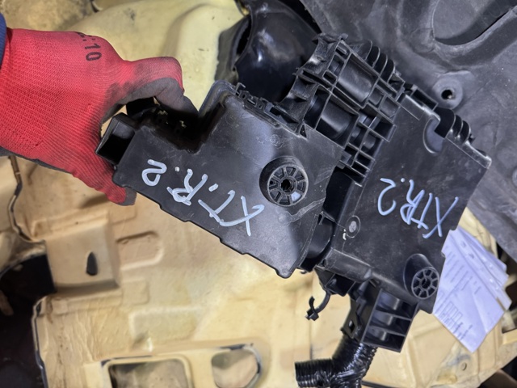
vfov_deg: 56.8
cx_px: 258
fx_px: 358
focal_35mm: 24
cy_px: 194
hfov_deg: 71.6
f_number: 1.78
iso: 500
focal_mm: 6.76
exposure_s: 1/60
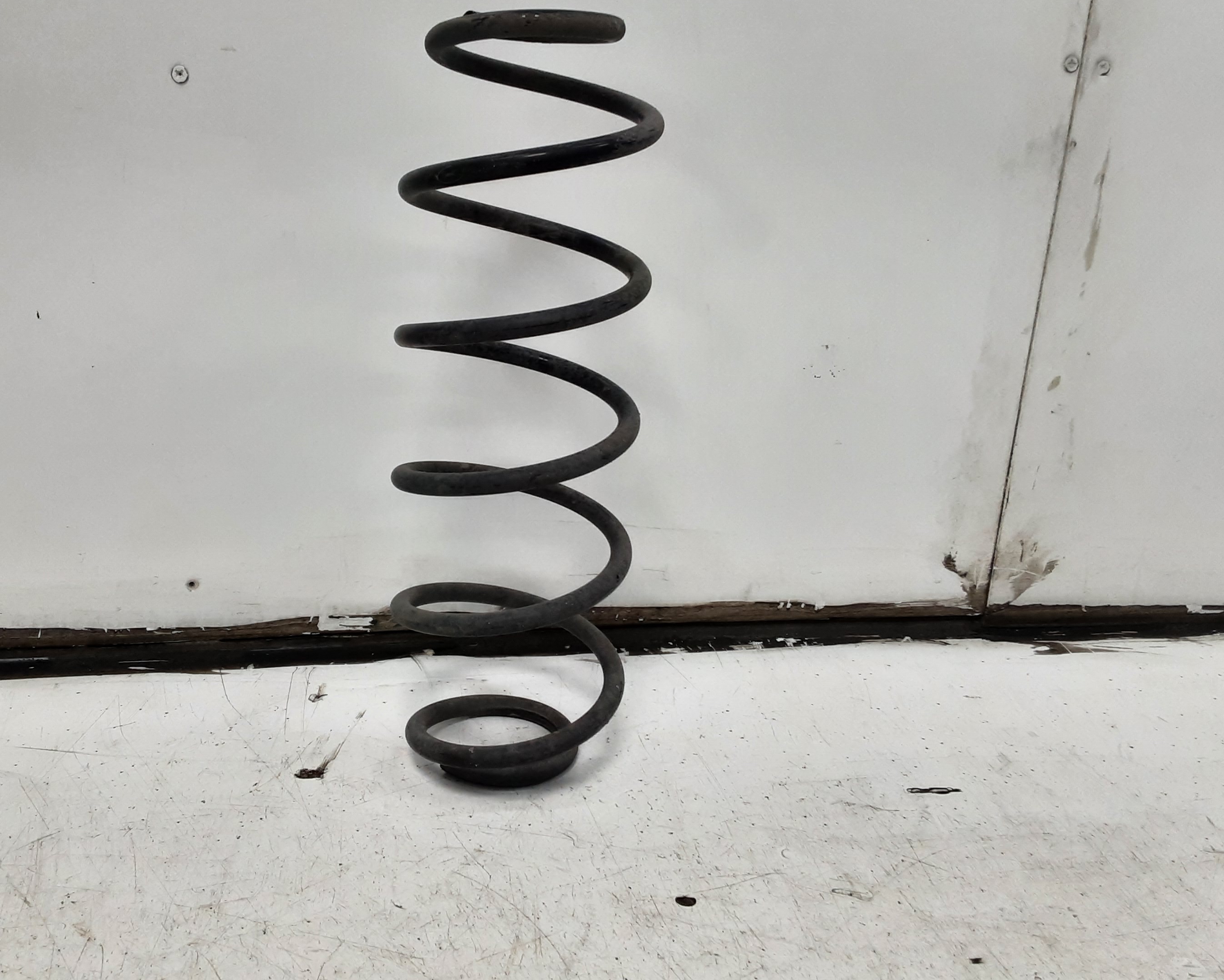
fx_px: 1159
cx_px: 524
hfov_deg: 55.4
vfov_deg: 45.7
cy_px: 444
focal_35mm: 32
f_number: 1.9
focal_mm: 2.91
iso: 80
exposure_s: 1/100
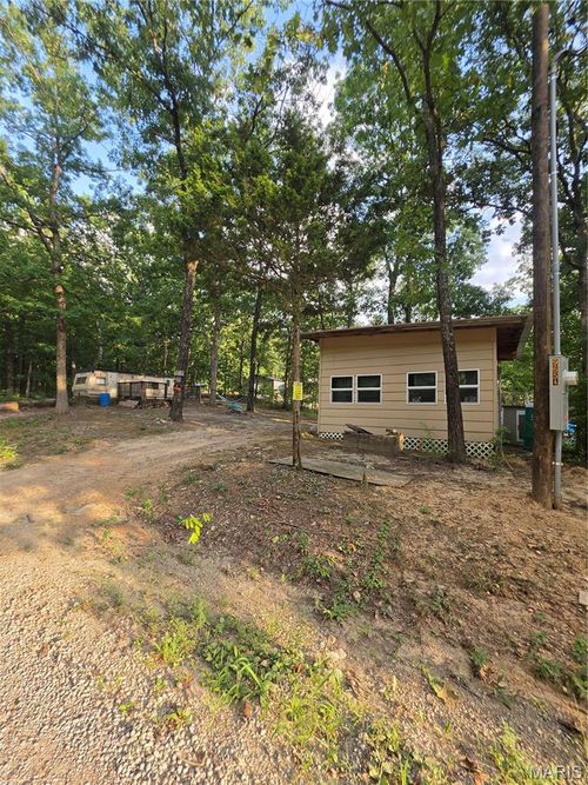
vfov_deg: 106.2
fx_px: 295
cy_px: 392
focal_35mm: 13
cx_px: 294
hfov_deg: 89.9
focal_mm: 2.2
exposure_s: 1/120
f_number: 1.9
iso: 16
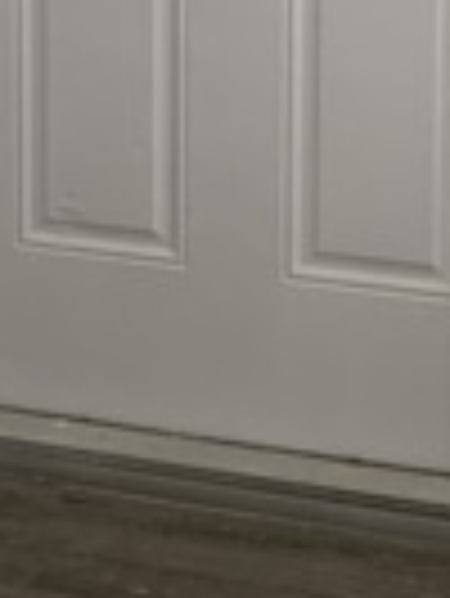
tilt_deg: -4.0
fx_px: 2250
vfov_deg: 13.7
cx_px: -194
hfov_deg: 11.0
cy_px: -434
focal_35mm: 130
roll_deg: +0.7
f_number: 1.8
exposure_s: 1/60
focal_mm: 4.25
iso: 250
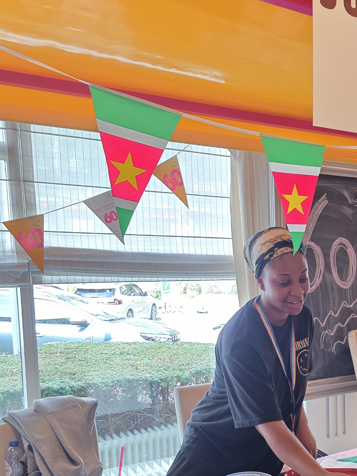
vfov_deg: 46.7
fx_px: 536
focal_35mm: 39
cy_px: 335
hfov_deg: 35.3
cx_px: 298
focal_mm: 6.3
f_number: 1.7
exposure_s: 1/100
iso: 160
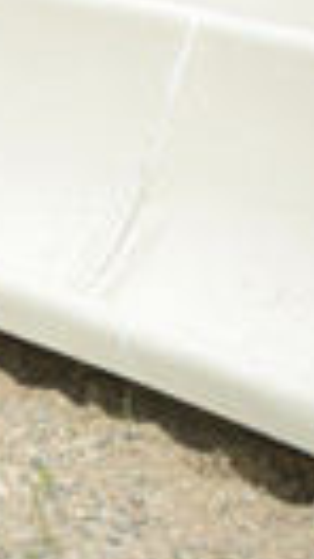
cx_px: -505
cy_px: 74
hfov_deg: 2.0
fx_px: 9171
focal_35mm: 618
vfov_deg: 3.5
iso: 180
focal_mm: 195
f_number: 6.3
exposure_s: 1/640
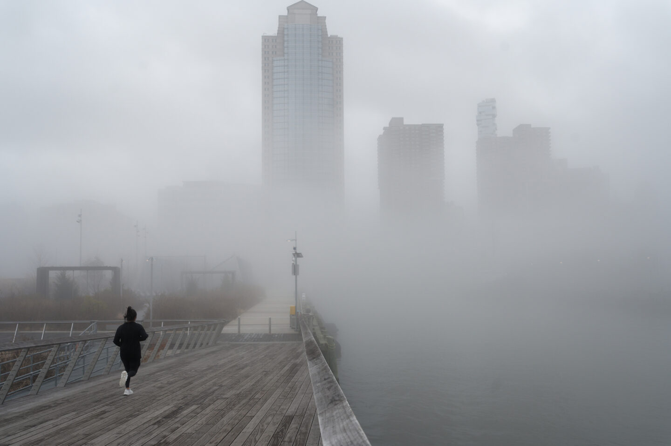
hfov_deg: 56.5
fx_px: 624
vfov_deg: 39.4
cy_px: 223
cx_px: 336
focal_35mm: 34
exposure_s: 1/640
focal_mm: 33.5
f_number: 5
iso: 500
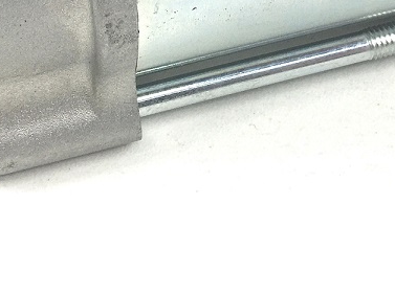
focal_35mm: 93
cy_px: -153
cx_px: 218
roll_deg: +0.7
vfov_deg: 14.7
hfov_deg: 21.1
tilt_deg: -31.3
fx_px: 1062
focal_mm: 4.15
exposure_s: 1/364
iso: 25
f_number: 2.2
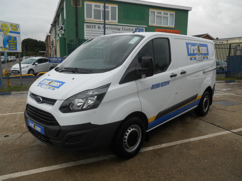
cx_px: 121
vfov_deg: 49.7
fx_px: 196
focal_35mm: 28
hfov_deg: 63.4
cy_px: 90
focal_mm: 5
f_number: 2.7
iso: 80
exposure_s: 1/640
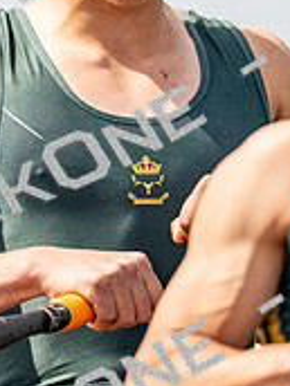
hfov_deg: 0.8
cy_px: 77
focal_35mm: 1948
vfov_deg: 1.0
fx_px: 21759
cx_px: 139
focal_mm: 600
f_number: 4
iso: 500
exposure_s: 1/2500
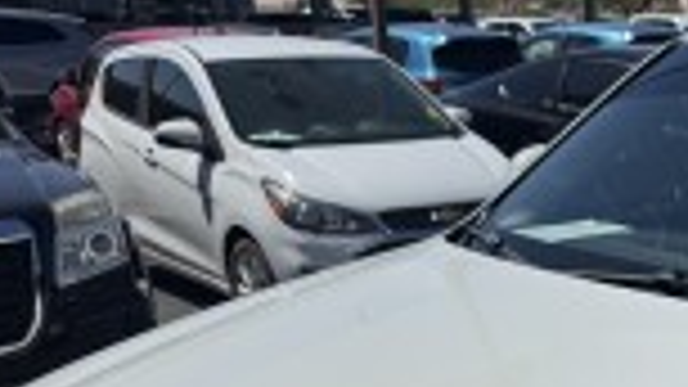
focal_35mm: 63
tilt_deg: -23.5
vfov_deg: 17.6
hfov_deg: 30.8
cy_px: 538
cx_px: 699
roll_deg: -0.9
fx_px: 1149
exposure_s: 1/11905
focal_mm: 6.76
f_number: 1.78
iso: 80
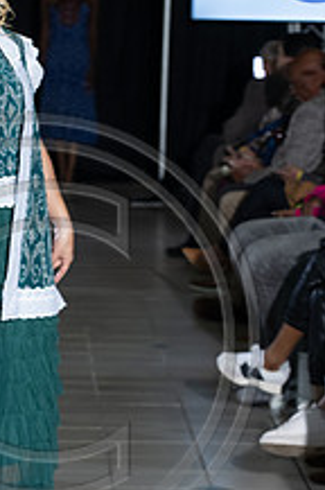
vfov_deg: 9.4
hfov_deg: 6.3
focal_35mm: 218
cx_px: 32
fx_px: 2961
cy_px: 339
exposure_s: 1/160
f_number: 5.6
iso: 1250
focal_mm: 105
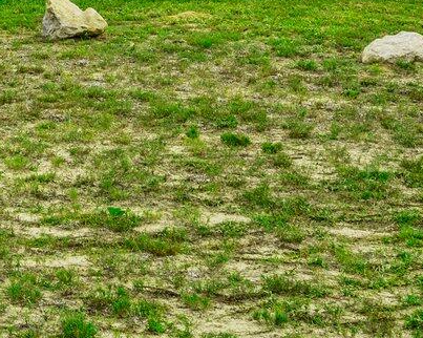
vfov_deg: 10.5
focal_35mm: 143
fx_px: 1789
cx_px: -259
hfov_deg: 12.6
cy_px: -106
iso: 100
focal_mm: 30
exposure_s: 1/125
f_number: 9
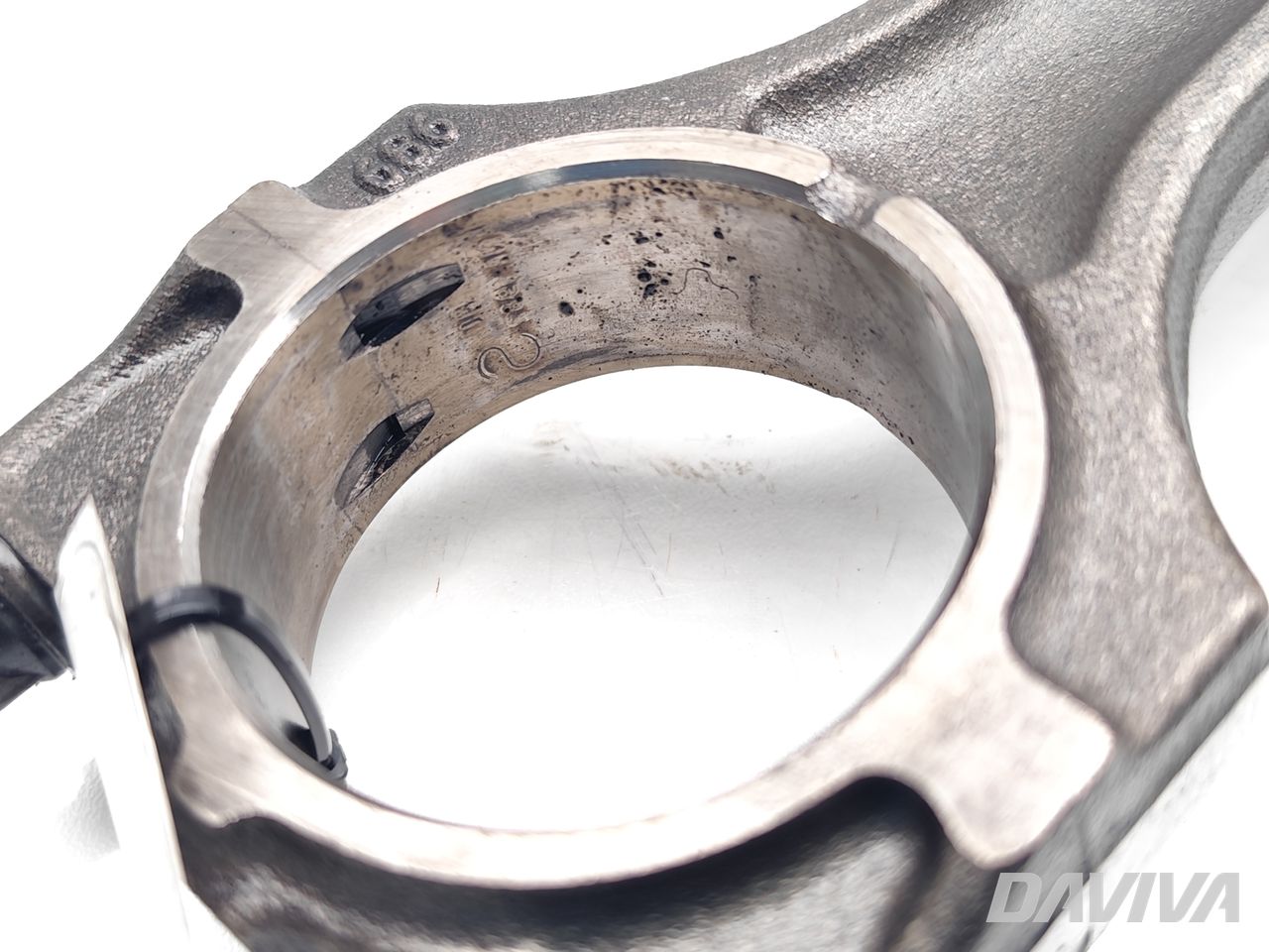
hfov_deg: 44.8
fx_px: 1540
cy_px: 476
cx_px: 634
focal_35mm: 42
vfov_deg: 34.3
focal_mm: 6.19
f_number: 1.65
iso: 80
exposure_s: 1/50
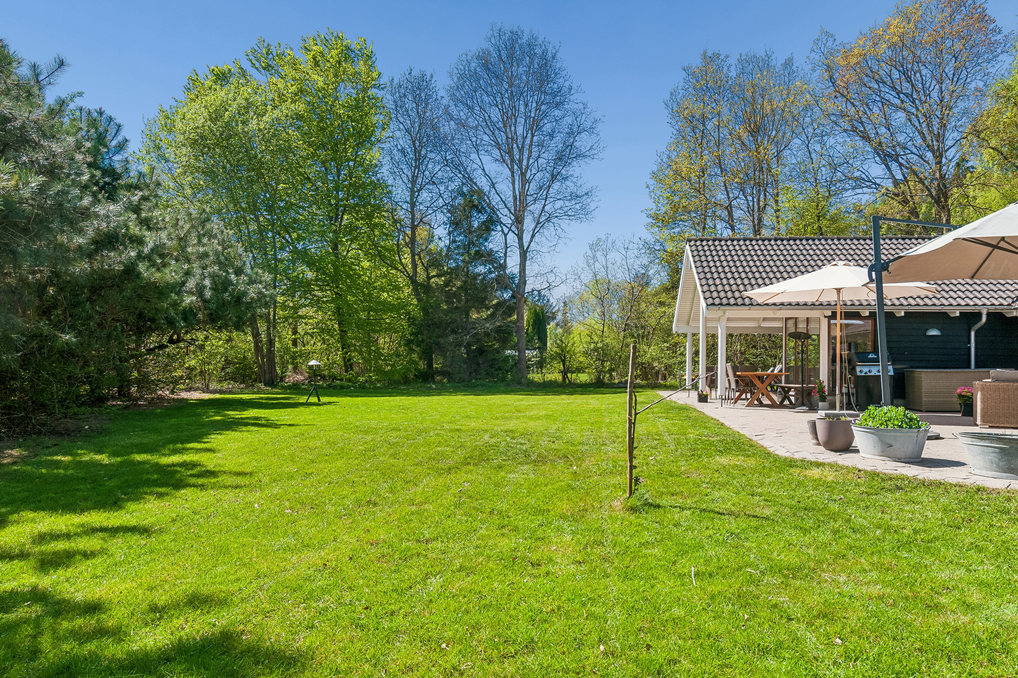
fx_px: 636
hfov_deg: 77.3
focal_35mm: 22
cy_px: 339
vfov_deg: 56.1
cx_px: 509
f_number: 10
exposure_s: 1/320
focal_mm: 15
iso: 200
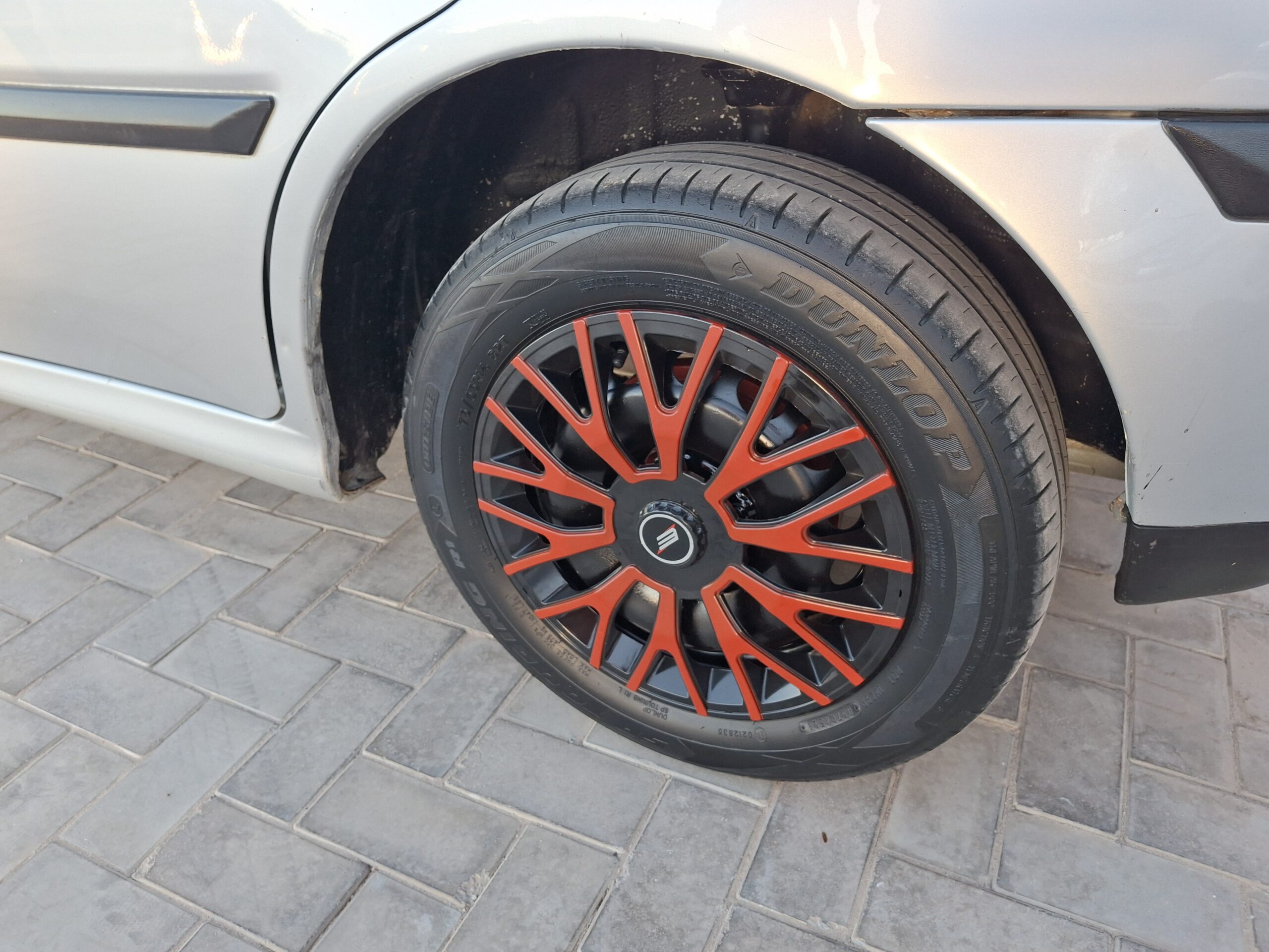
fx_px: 916
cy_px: 476
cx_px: 634
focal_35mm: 25
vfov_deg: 54.9
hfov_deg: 69.4
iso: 32
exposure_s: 1/120
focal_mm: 4.69
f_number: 1.8
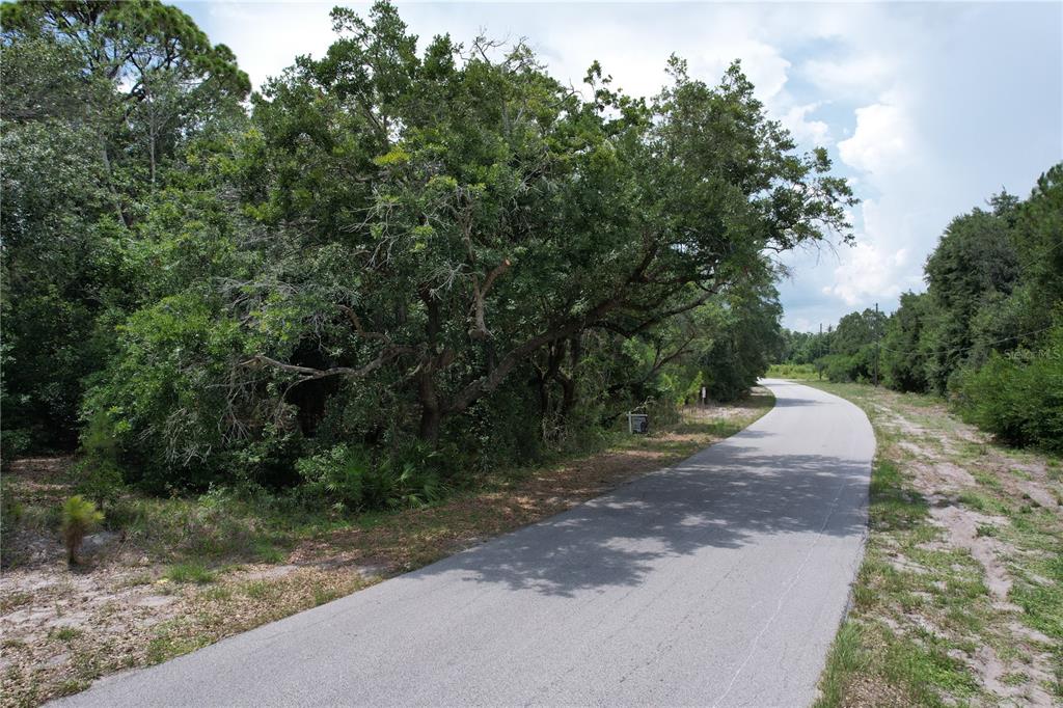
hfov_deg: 78.6
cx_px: 532
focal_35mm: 22
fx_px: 649
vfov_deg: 57.2
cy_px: 354
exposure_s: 1/1600
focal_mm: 8.38
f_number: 2.8
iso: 100
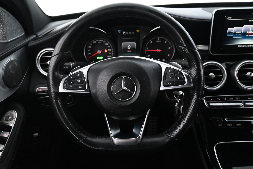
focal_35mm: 32
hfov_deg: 59.5
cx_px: 126
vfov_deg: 41.7
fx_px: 221
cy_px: 84
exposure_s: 1/30
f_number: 4
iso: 4500
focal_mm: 21
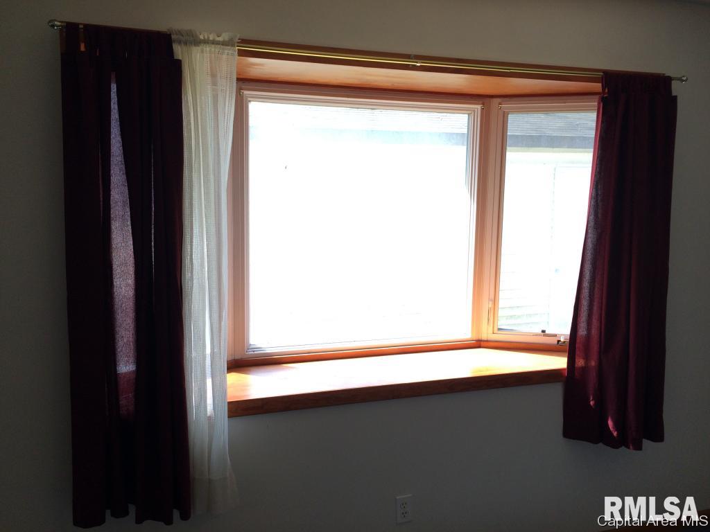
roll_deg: +1.0
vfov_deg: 48.2
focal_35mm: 29
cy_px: 266
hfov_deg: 61.7
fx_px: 595
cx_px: 355
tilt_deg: -8.0
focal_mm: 4.15
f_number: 2.2
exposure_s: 1/120
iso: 50
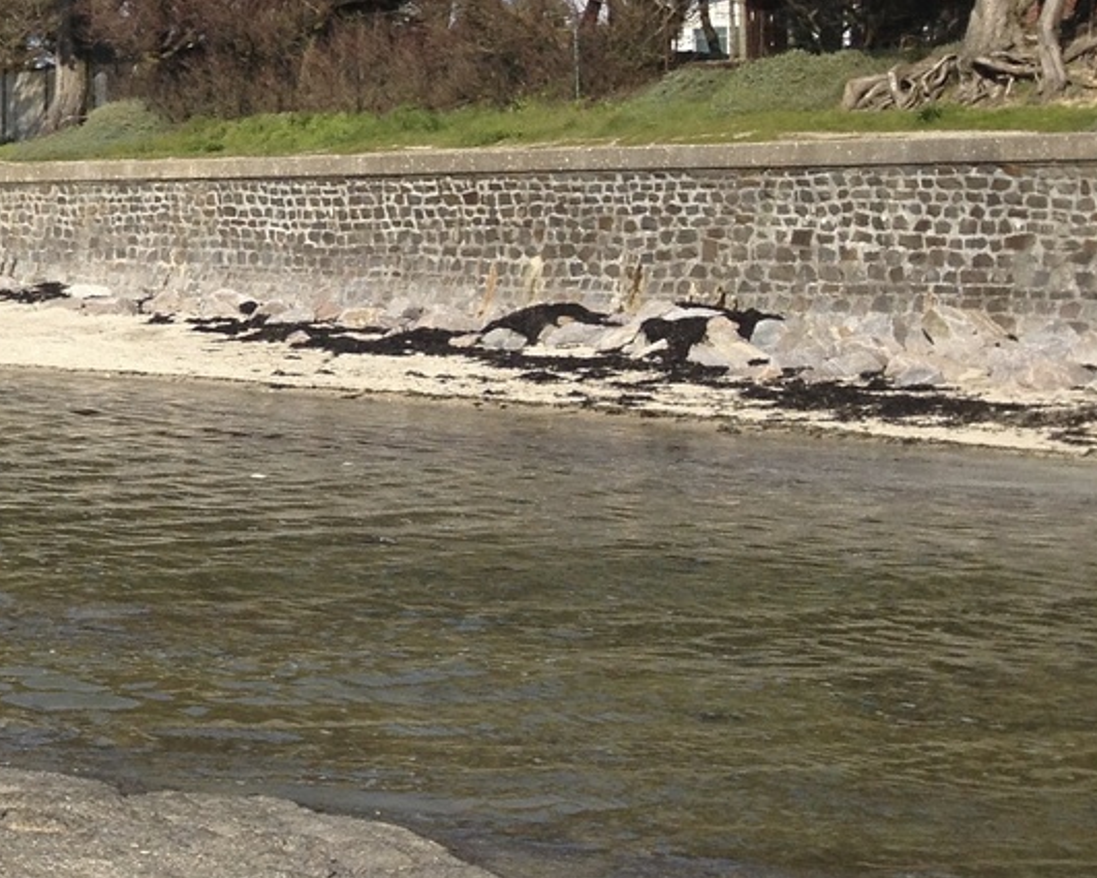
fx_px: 3345
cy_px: 112
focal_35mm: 103
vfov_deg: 14.8
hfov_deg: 16.9
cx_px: -527
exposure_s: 1/1842
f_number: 2.4
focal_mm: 4.28
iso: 50
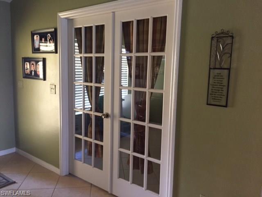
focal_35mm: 29
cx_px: 131
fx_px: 219
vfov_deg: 48.2
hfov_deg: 61.7
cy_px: 98
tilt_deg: -8.3
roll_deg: -2.1
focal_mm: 4.15
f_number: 2.2
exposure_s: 1/24
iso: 250
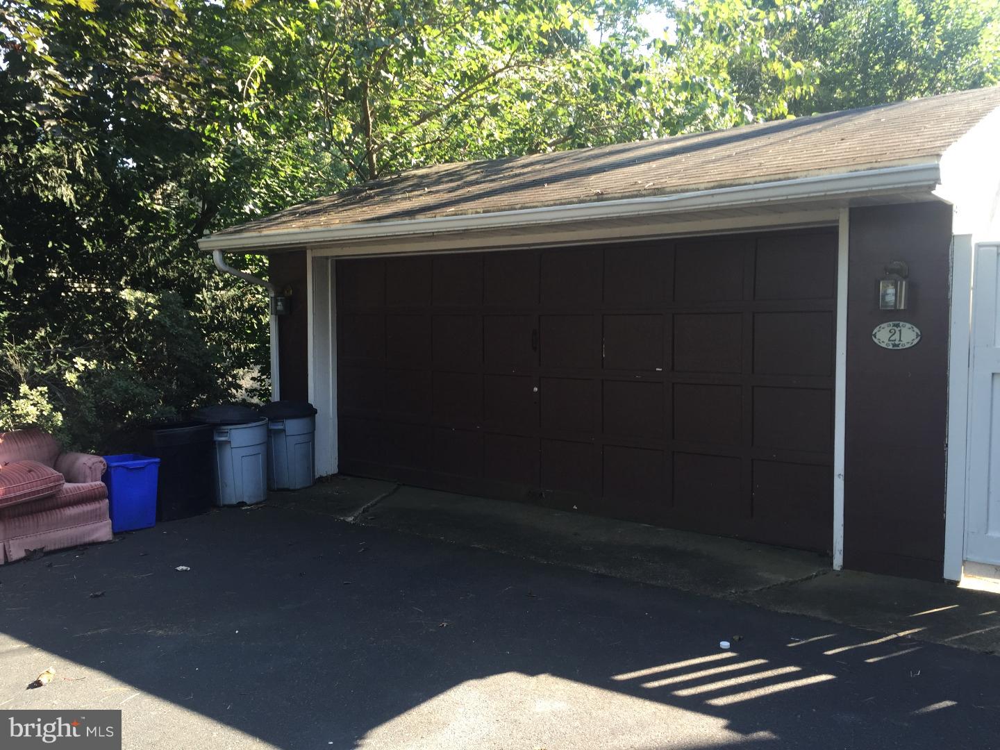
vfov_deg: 48.2
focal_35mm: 29
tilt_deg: -3.6
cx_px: 500
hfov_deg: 61.7
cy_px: 375
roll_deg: -0.6
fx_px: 838
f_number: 2.2
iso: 32
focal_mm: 4.15
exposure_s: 1/125
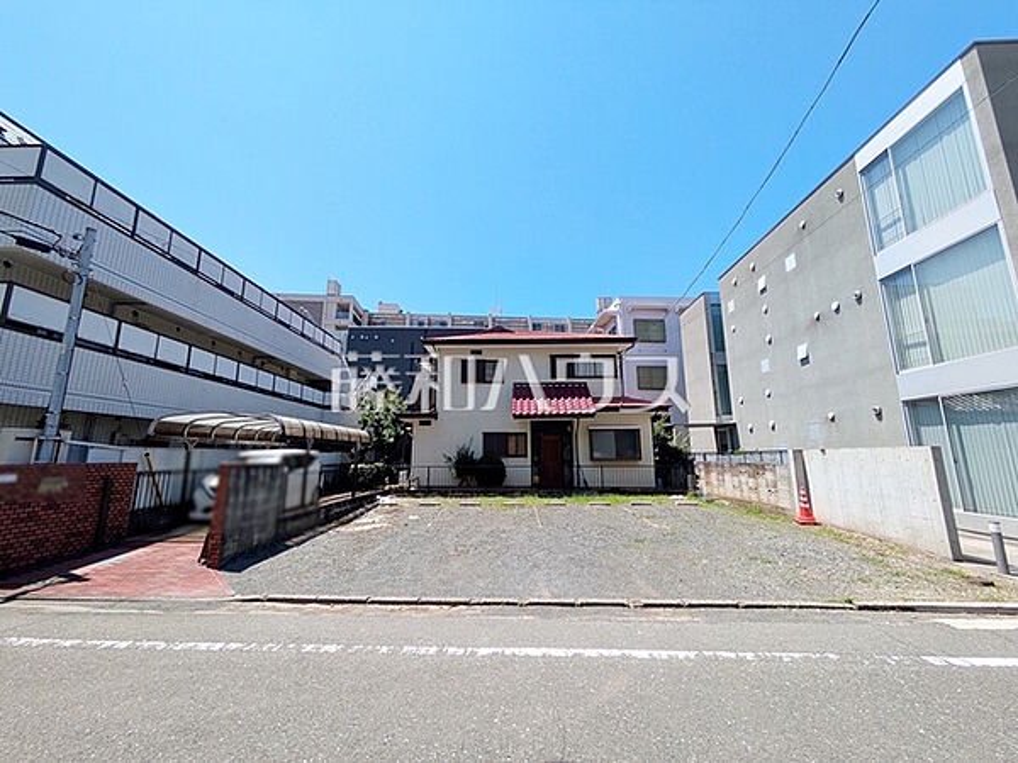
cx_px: 509
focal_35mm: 14
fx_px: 412
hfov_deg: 102.1
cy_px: 382
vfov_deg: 85.7
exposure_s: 1/1174
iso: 47
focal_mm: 1.83
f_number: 2.2
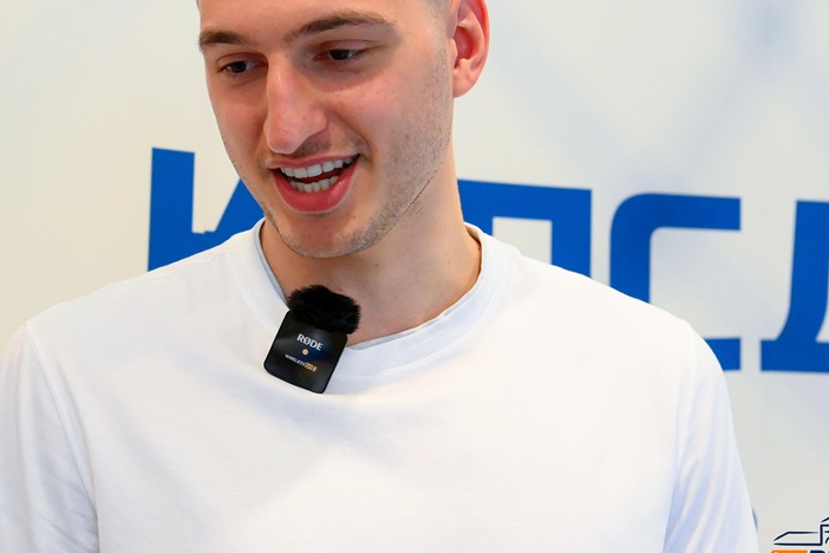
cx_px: 286
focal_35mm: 82
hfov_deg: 24.7
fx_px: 1888
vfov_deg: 16.6
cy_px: 202
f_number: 5
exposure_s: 1/500
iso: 5000
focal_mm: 48
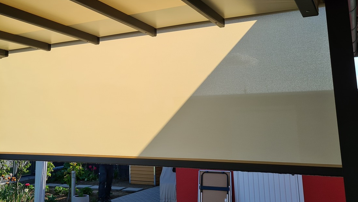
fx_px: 389
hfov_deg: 49.0
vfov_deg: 28.7
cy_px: 56
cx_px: 136
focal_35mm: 41
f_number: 1.8
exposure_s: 1/2192
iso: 50
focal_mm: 5.4
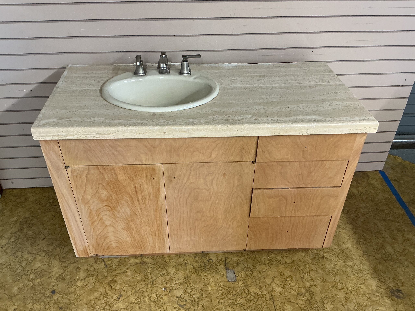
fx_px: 348
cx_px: 208
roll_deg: -0.2
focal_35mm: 29
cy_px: 156
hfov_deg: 61.7
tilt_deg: -36.1
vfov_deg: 48.2
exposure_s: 1/60
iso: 100
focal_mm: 3
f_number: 1.8
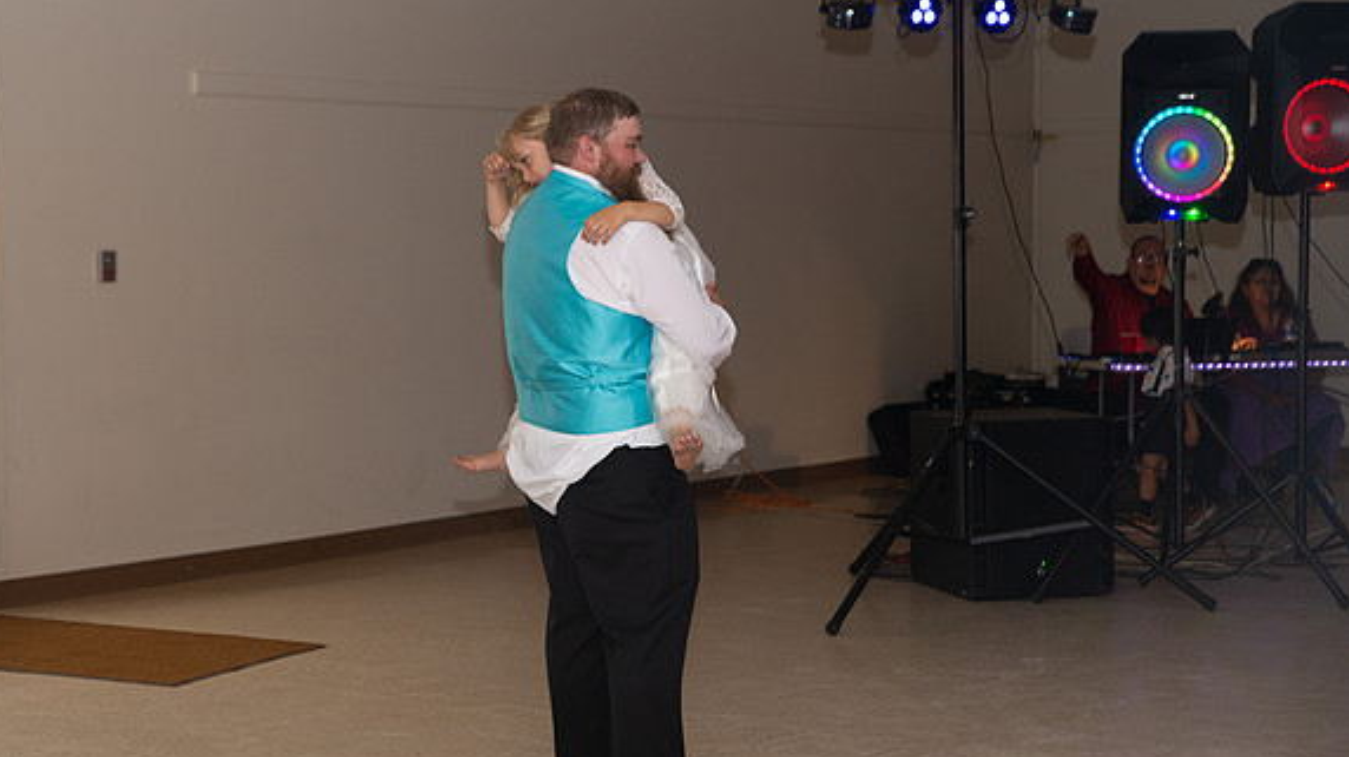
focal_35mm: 74
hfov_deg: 28.5
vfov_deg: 16.3
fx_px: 2646
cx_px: 533
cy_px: 376
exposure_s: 1/125
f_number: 3.5
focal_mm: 58
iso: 800
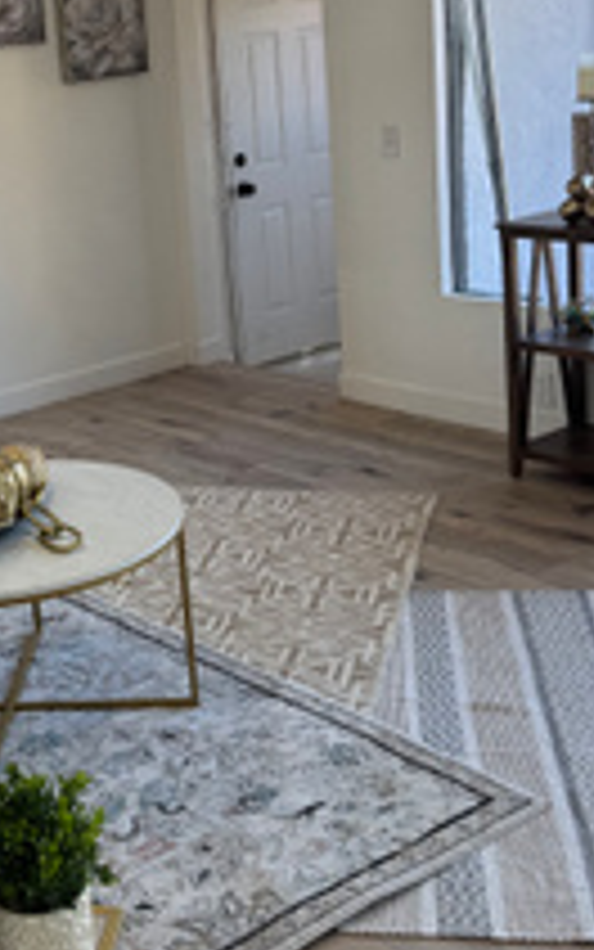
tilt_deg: -9.9
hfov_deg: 21.8
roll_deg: +5.8
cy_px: 302
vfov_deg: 34.7
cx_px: 50
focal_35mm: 58
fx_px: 1501
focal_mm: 6.76
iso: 64
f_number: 1.78
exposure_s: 1/121
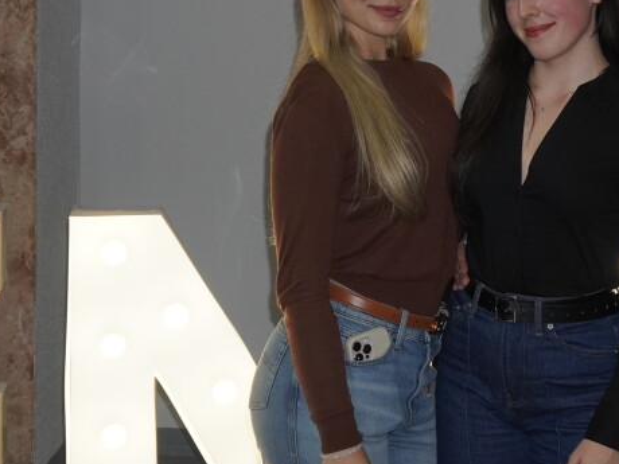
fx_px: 2223
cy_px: 122
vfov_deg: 11.9
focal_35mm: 124
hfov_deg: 15.8
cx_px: 437
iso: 800
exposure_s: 1/160
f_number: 5.6
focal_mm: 31
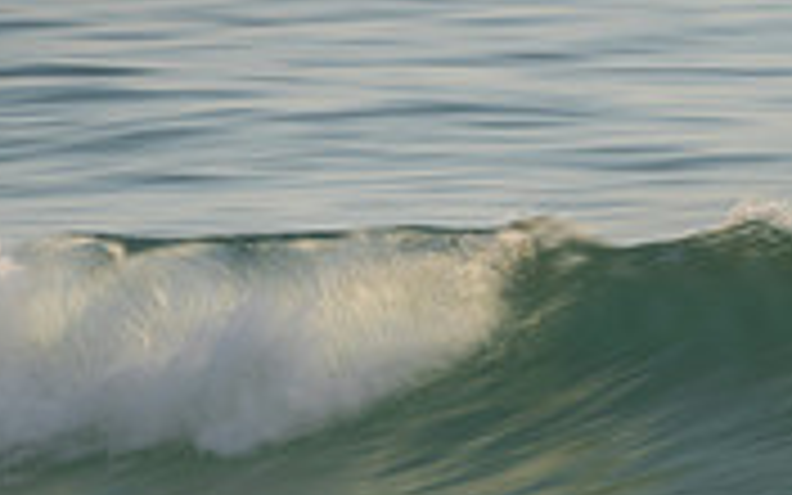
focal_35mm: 2055
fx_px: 44356
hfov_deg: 1.0
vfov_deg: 0.6
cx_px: 1069
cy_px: 411
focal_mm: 500
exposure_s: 1/25
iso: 64
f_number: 13
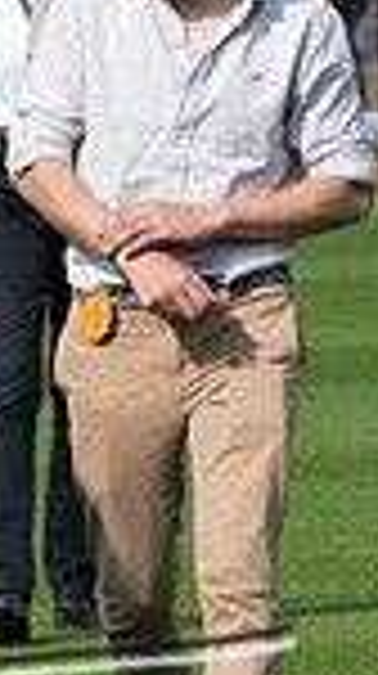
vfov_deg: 1.4
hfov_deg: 0.8
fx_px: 27641
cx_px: -1057
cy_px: 104
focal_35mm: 1546
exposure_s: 1/2500
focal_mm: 200
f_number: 5
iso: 400
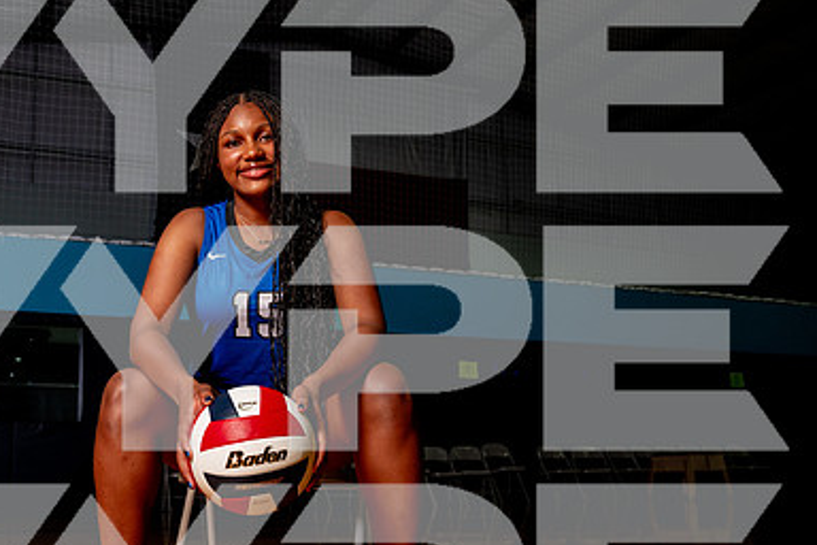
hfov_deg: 50.6
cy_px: 340
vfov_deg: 35.7
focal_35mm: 37
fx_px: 840
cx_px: 247
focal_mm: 24
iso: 250
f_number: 5.6
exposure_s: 1/250
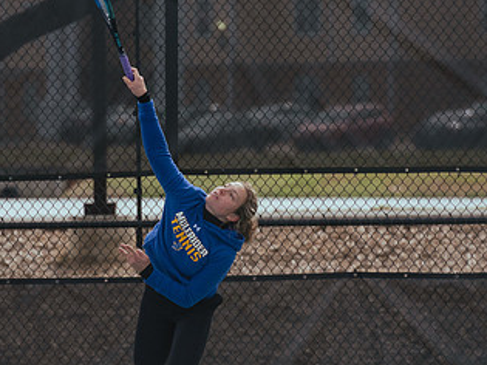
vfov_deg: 3.3
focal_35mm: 448
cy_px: 237
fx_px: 6300
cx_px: 164
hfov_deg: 4.4
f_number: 5.6
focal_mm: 250
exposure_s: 1/2500
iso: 640
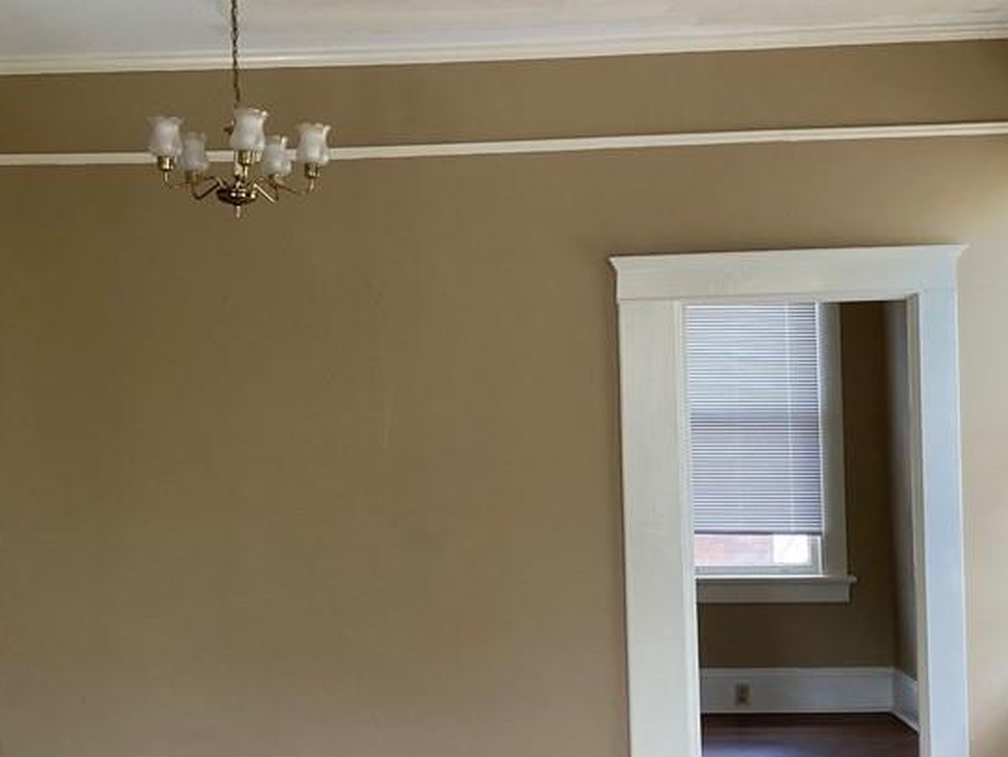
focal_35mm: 49
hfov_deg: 38.7
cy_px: 399
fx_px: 1428
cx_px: 397
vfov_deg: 29.7
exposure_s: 1/121
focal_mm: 4.25
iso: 125
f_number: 1.8
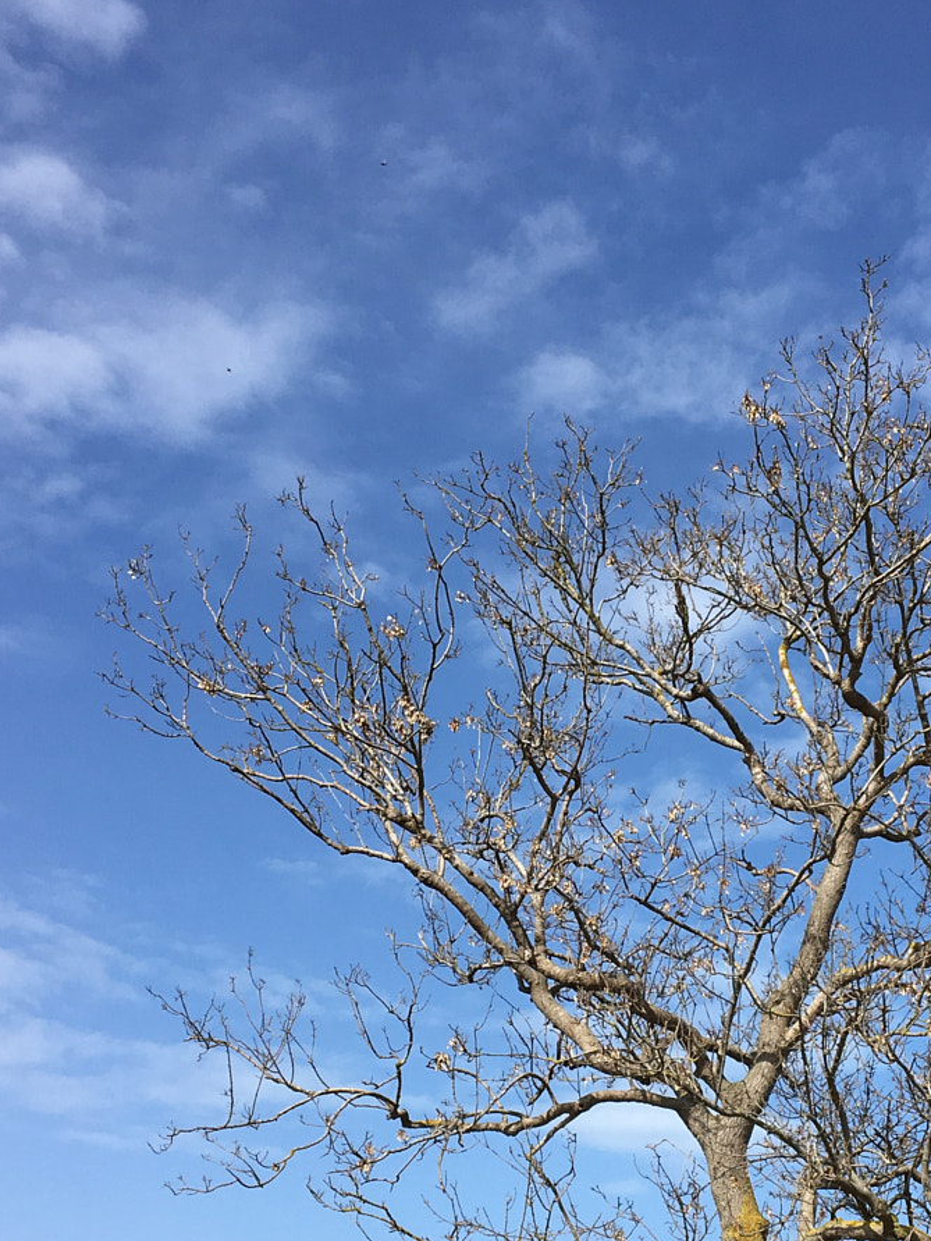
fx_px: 1865
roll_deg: -1.5
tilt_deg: +20.6
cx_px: 636
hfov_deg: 27.8
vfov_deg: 36.5
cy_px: 822
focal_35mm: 52
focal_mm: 4.15
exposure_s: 1/1972
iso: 25
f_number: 2.2
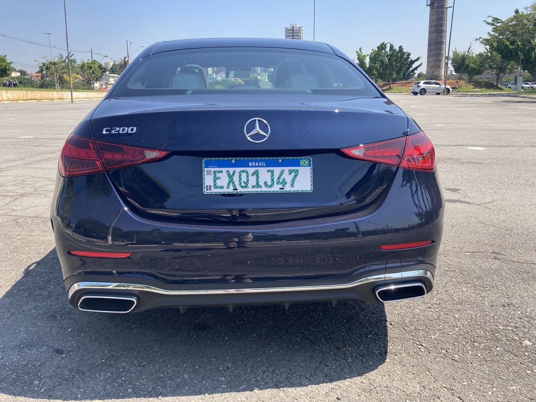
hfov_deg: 63.4
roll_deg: +1.7
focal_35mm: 28
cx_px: 268
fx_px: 434
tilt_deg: -13.1
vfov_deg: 49.7
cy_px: 201
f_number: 1.8
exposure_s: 1/952
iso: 20
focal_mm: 3.99
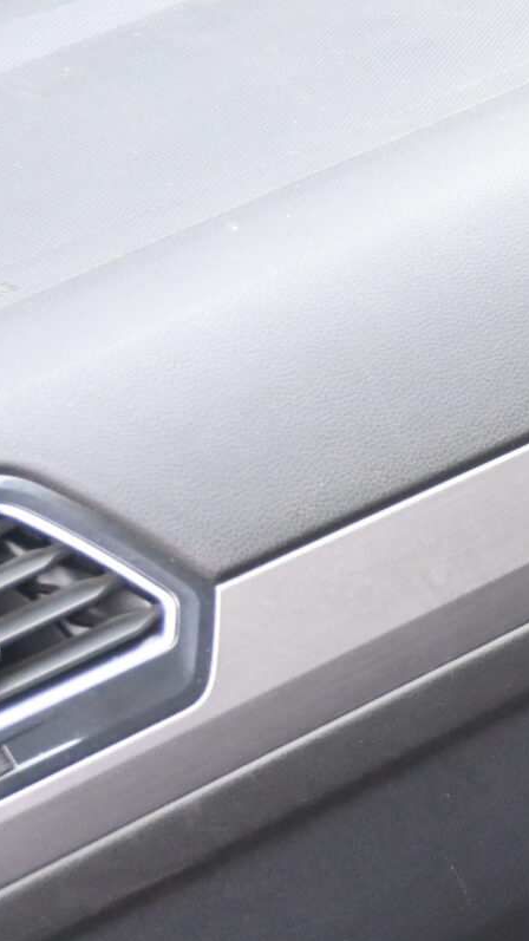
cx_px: 1506
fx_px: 2832
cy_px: 526
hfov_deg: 9.0
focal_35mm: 114
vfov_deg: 18.9
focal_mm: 22.5
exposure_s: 1/125
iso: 1250
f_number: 4
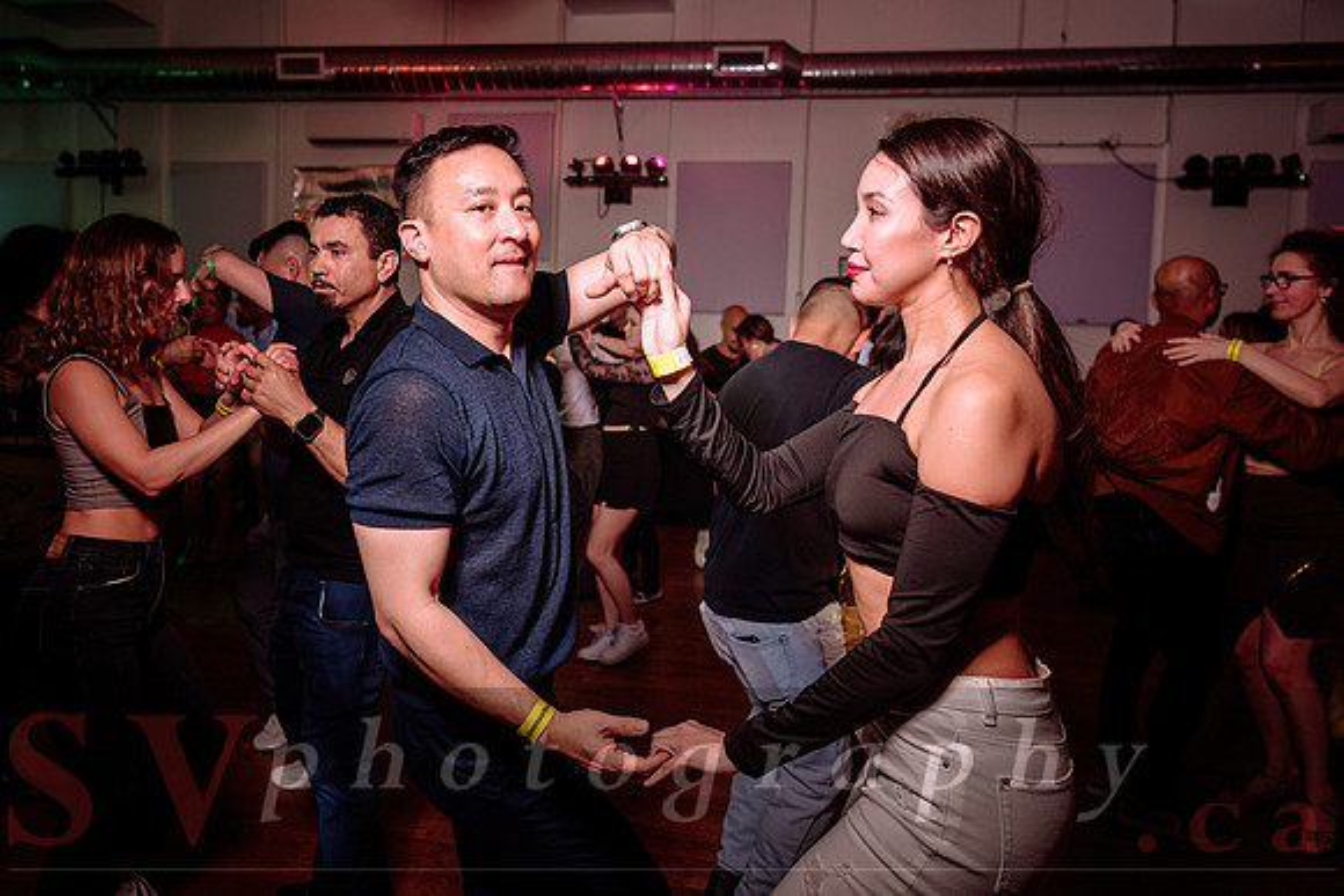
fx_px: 1008
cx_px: 588
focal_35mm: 27
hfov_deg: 67.1
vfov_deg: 47.8
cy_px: 392
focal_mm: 24
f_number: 3.2
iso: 800
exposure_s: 1/60
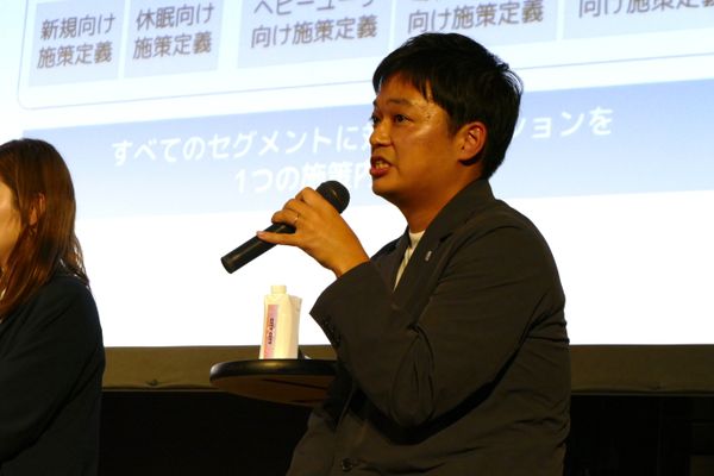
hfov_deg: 16.8
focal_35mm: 122
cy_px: 238
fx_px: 2419
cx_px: 357
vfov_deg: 11.2
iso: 1600
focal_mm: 44.41
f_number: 8
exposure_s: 1/80
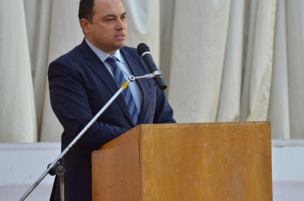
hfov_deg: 8.8
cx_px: 155
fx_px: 1985
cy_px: 86
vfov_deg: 5.8
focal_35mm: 236
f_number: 4.5
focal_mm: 135
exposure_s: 1/60
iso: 1000
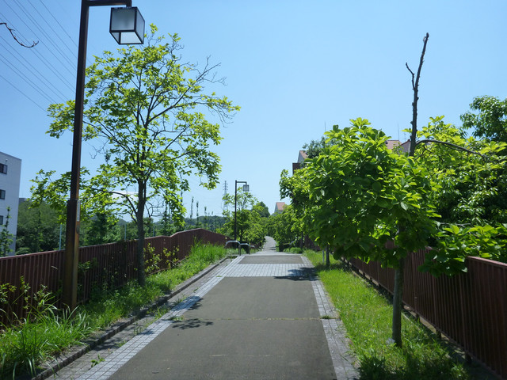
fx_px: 410
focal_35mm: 28
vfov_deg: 49.7
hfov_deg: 63.4
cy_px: 190
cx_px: 254
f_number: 3.3
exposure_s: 1/1300
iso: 160
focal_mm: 4.9
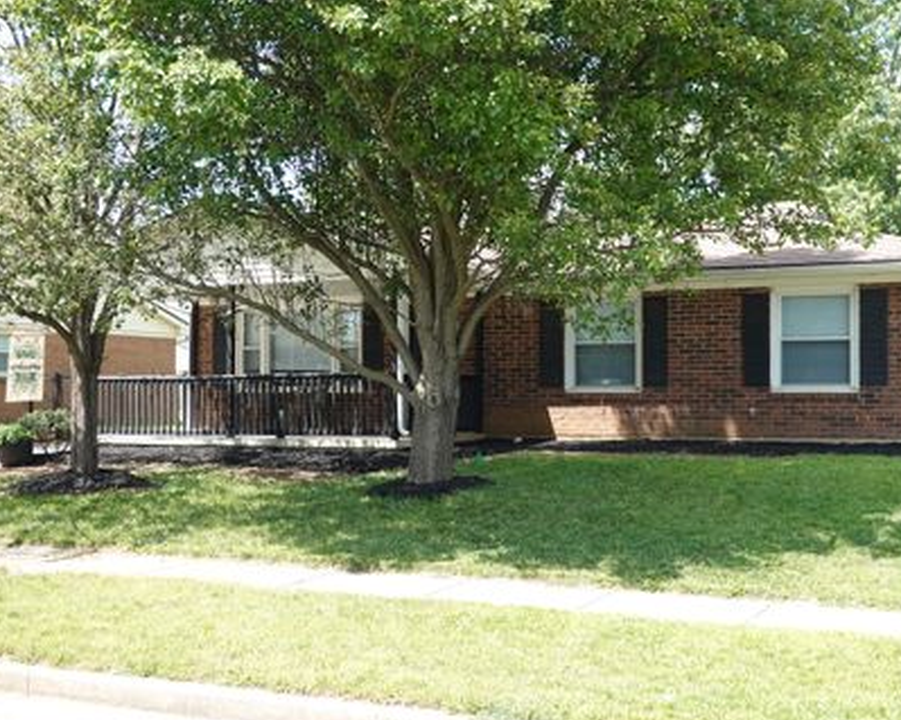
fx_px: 1253
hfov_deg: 39.3
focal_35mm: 47
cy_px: 374
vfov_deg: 32.1
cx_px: 551
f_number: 4
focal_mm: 14.69
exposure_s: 1/100
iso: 100
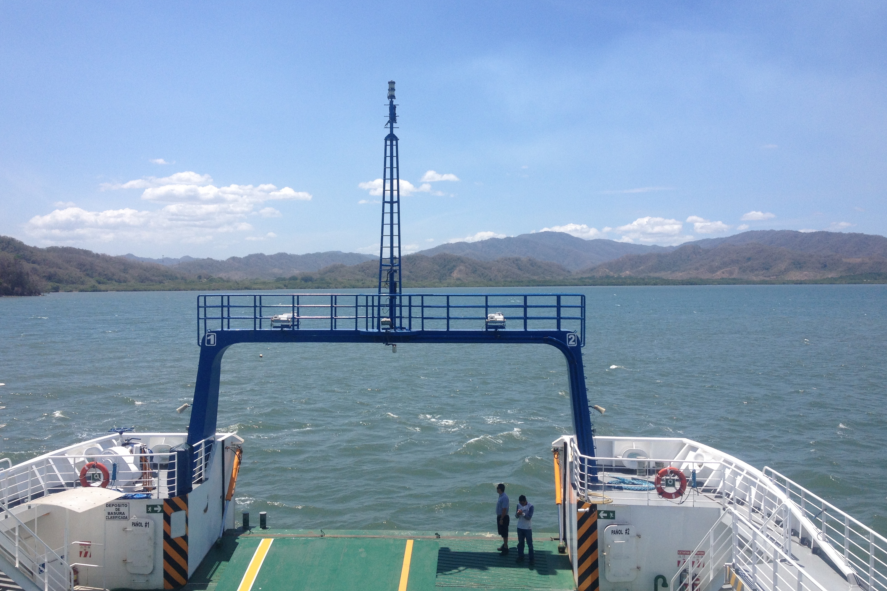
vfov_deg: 35.9
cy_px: 290
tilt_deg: -3.4
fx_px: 912
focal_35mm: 37
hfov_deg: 51.9
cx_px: 439
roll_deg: +0.4
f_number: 2.4
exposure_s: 1/2045
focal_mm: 4.28
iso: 50
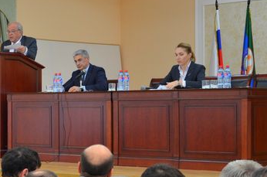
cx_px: -1
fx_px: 821
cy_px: 114
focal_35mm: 111
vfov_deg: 12.3
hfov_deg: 18.0
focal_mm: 32
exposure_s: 1/30
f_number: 4.2
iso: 1000
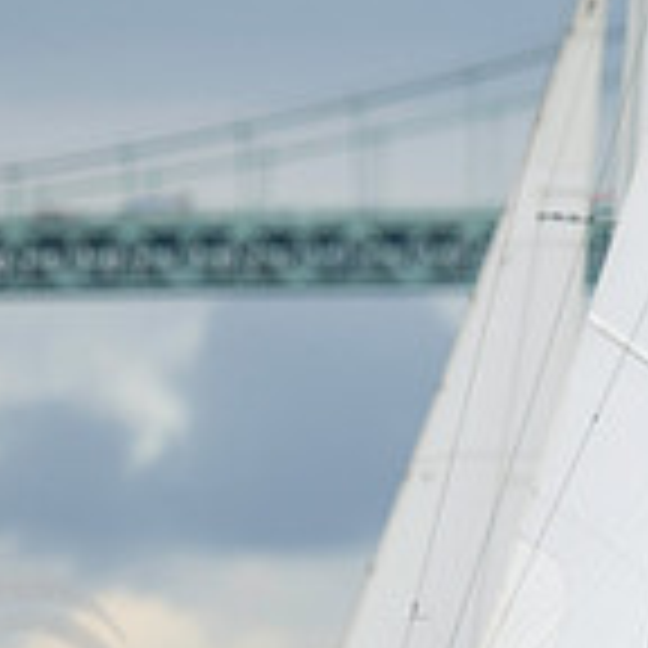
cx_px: 851
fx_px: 27045
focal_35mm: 1277
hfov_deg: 1.4
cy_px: 715
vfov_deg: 1.4
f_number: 4
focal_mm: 300
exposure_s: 1/1250
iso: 125
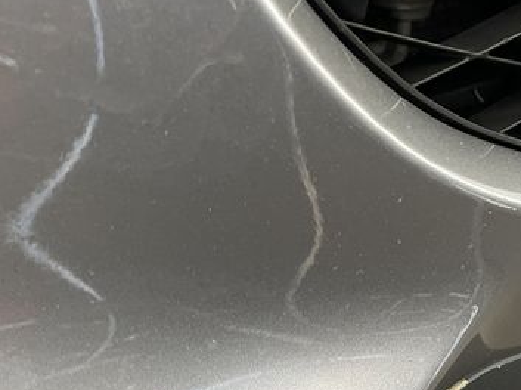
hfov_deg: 32.7
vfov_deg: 23.6
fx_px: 887
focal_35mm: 59
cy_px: 403
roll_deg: -4.0
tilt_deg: -29.2
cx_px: 272
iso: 200
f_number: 1.6
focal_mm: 4.2
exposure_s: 1/50
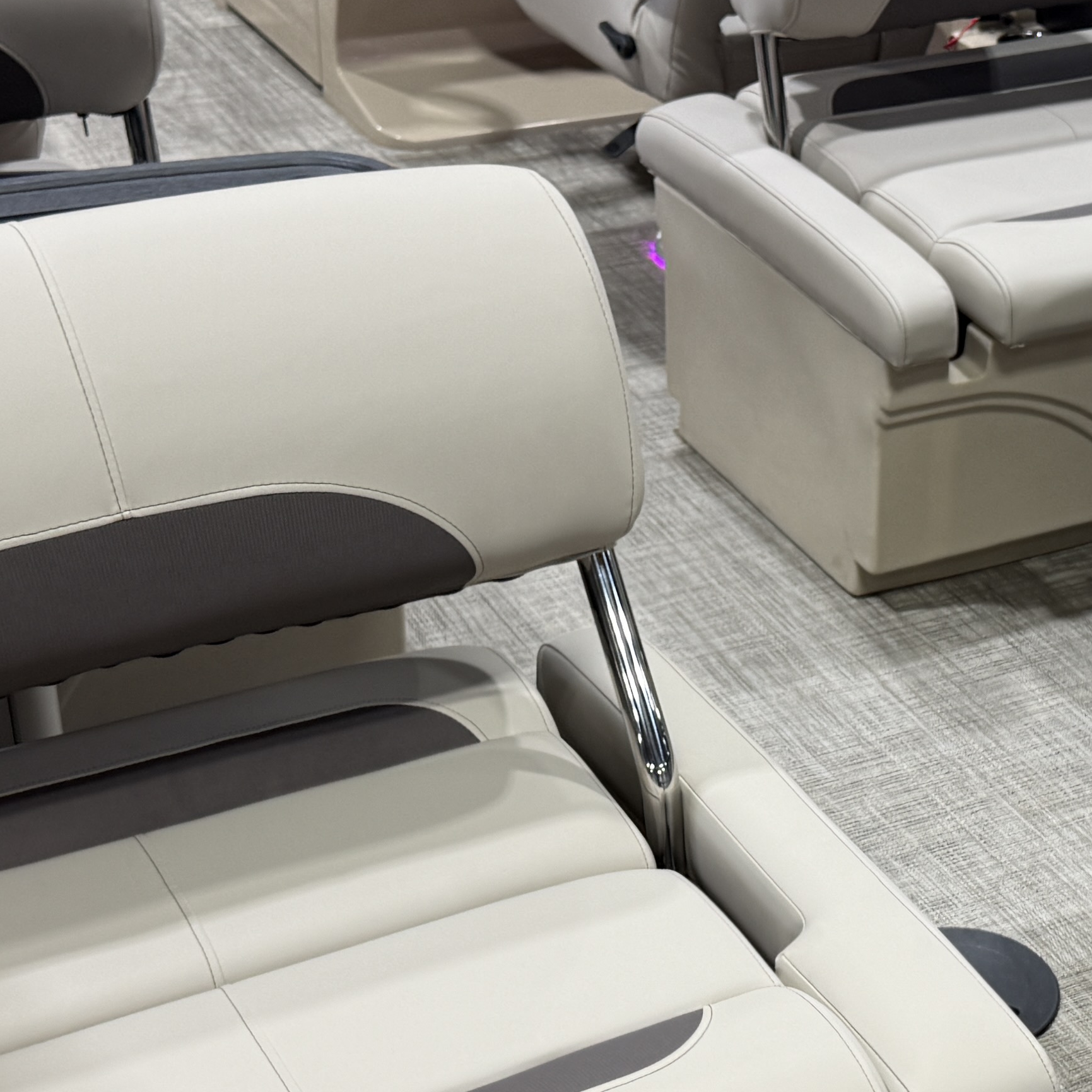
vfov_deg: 24.5
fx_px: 2498
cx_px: 913
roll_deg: -3.4
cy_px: 727
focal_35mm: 70
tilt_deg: -32.0
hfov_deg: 24.2
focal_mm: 6.76
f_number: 1.78
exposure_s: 1/120
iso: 80
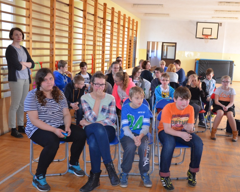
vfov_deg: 36.5
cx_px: 130
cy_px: 96
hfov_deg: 44.7
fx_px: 291
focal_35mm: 41
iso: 1000
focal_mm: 24
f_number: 3.8
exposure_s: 1/60
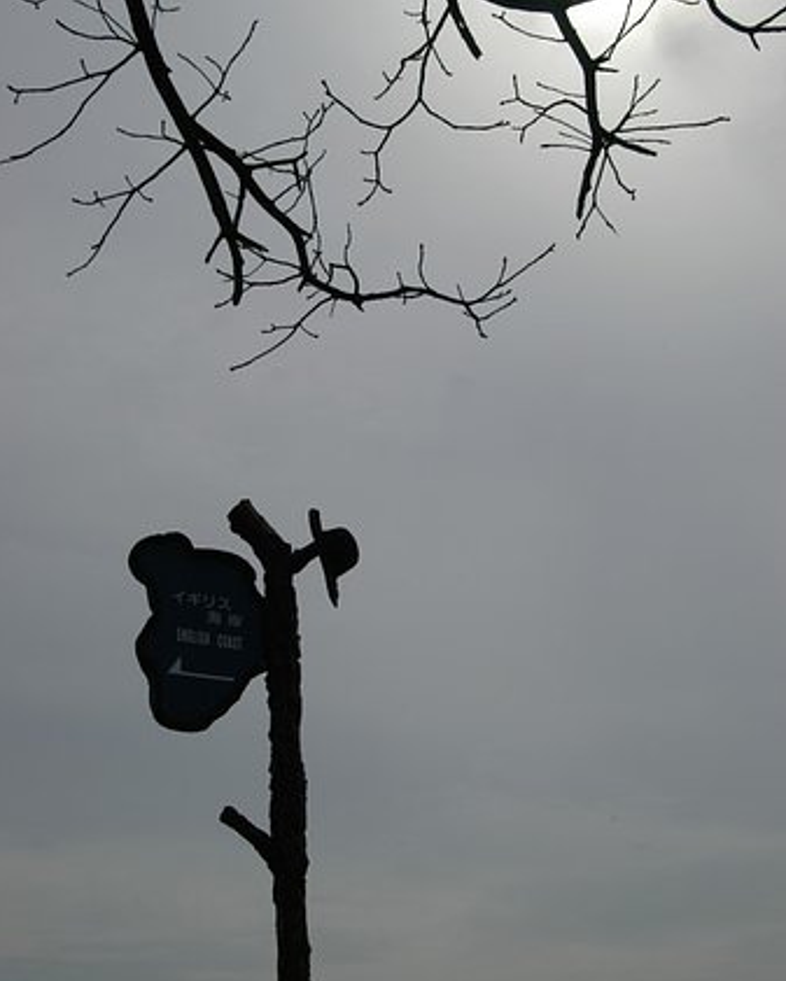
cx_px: 390
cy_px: 405
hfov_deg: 31.5
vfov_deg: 38.7
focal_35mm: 48
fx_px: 1395
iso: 200
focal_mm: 28
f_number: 13
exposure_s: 1/1600
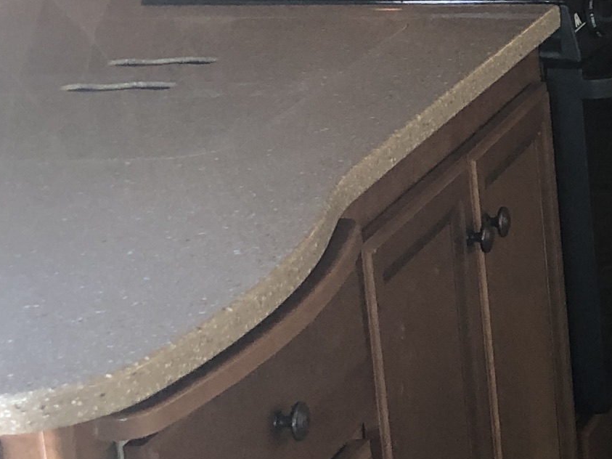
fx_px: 2369
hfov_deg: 12.6
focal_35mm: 134
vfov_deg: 11.1
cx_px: 1297
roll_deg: +0.7
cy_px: 155
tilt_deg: -15.1
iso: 40
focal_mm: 3.99
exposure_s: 1/30
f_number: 1.8
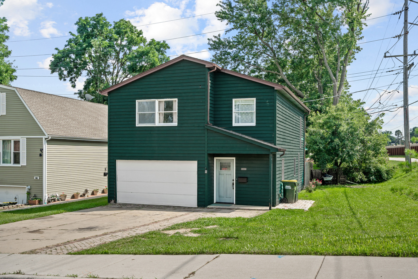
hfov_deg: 54.4
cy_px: 140
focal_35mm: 35
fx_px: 406
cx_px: 209
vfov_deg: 37.9
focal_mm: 35
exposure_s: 1/800
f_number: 8
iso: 640
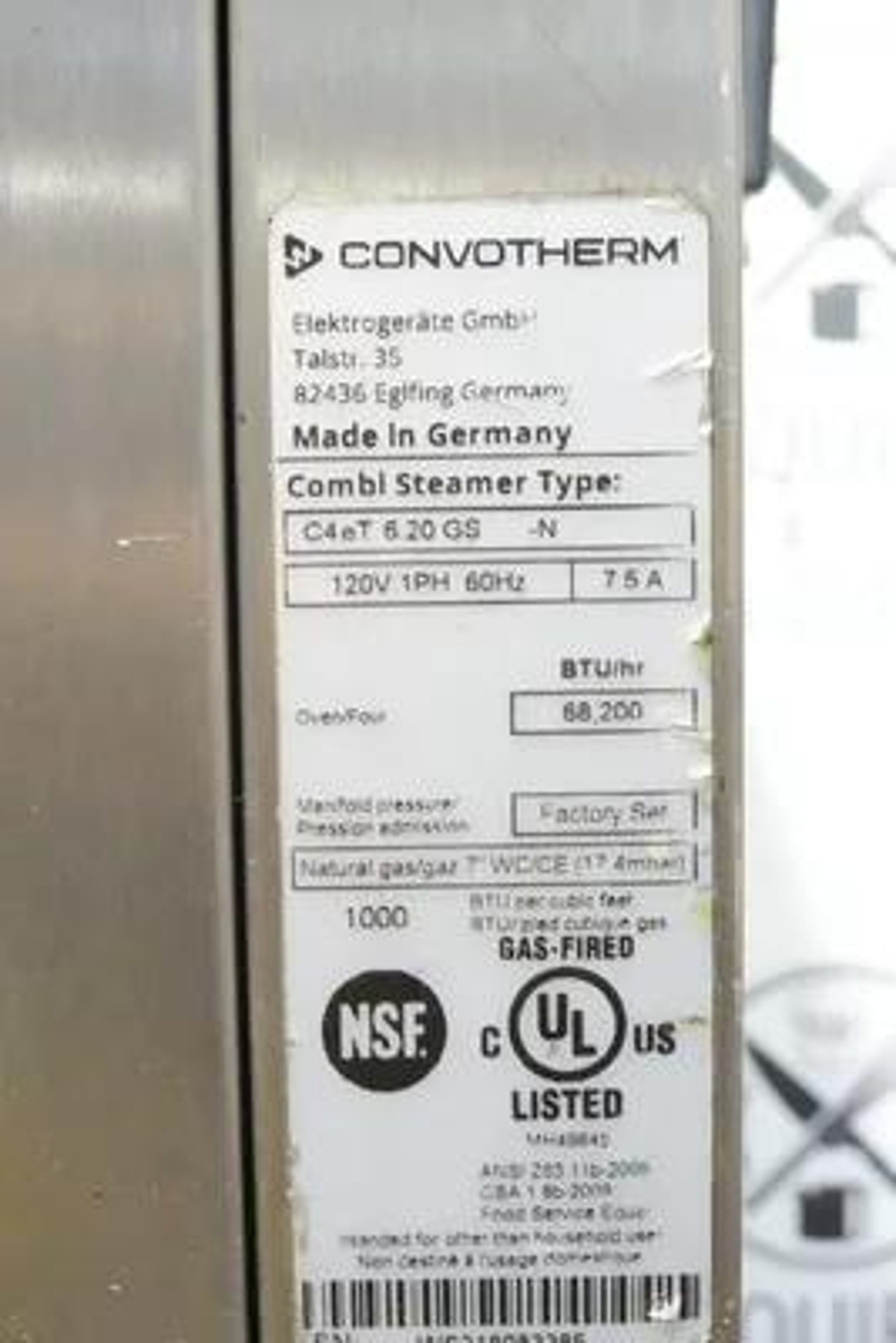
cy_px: 672
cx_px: 448
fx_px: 2163
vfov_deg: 34.5
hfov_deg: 23.4
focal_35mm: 58
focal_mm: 21.56
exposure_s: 1/13
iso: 6400
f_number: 9
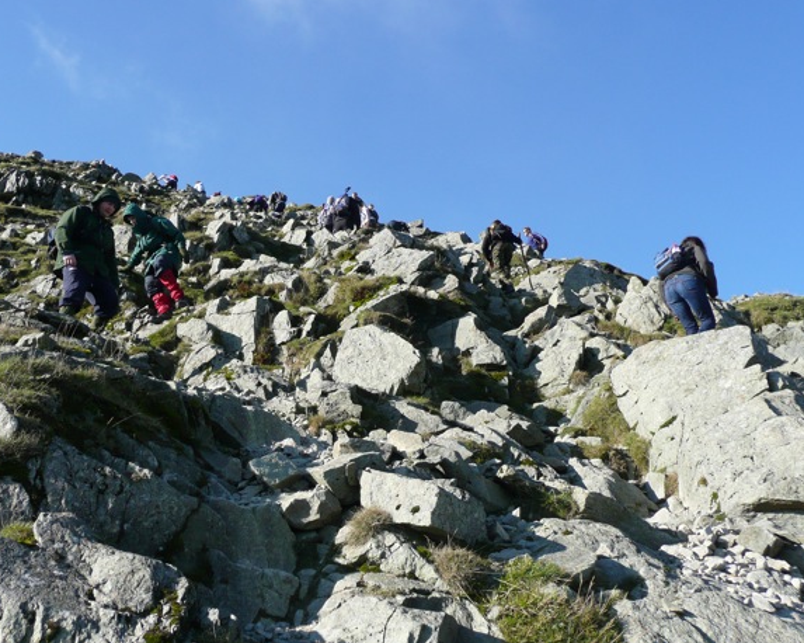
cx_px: 361
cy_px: 318
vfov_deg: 38.2
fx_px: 928
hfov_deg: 46.8
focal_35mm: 39
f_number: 3.6
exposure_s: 1/500
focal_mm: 5.5
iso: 100
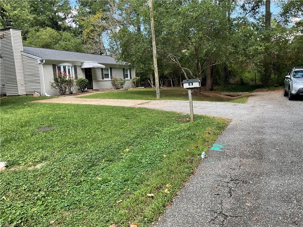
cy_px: 114
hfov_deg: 61.7
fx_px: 254
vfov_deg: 48.2
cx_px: 152
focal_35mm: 29
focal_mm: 3
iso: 16
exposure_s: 1/270
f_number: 1.8
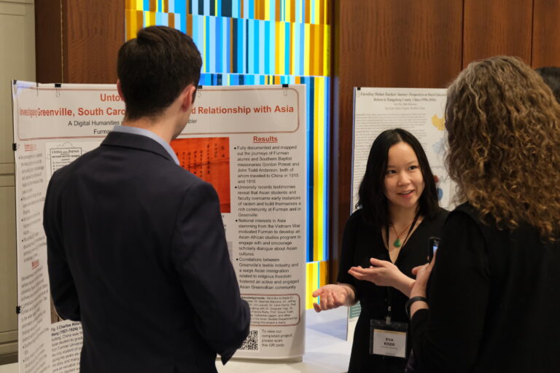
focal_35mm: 64
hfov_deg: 31.4
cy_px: 186
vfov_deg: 21.2
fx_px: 995
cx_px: 280
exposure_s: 1/50
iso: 3200
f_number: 4
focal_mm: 42.5
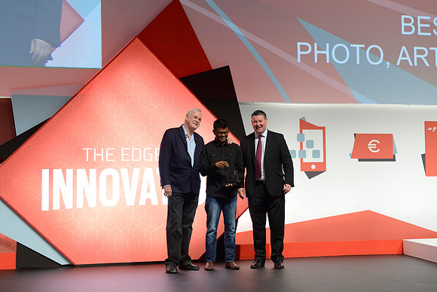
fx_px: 850
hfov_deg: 28.8
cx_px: 218
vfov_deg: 19.5
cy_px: 146
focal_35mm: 70
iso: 2500
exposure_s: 1/125
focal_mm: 70
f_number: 7.1
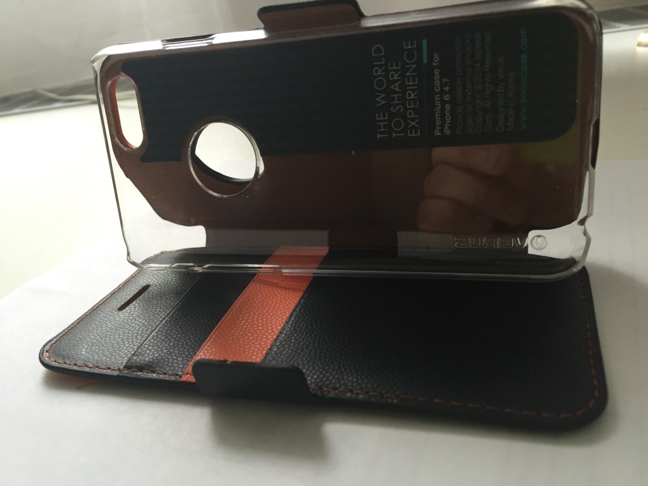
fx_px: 543
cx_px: 324
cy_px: 243
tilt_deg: -24.4
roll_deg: +8.7
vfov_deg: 48.2
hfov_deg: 61.7
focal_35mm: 29
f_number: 2.2
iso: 50
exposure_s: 1/33
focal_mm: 4.15
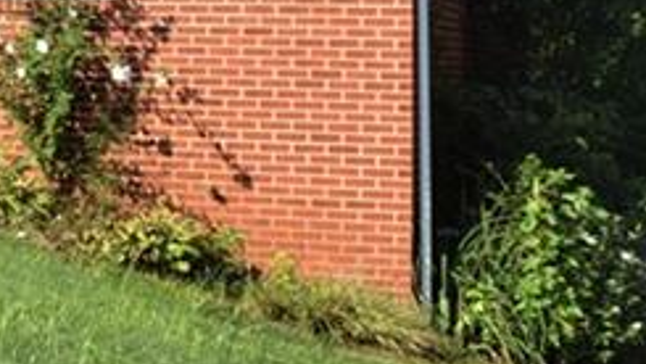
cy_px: -148
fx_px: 2022
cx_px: -448
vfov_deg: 10.0
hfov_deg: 15.9
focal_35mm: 118
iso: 100
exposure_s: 1/200
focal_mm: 18
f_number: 7.1
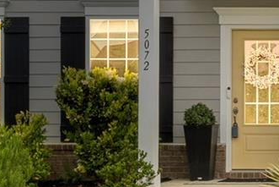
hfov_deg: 18.3
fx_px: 768
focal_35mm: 99
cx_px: 421
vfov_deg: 13.8
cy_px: 104
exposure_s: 1/40
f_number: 14
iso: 100
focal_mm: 16
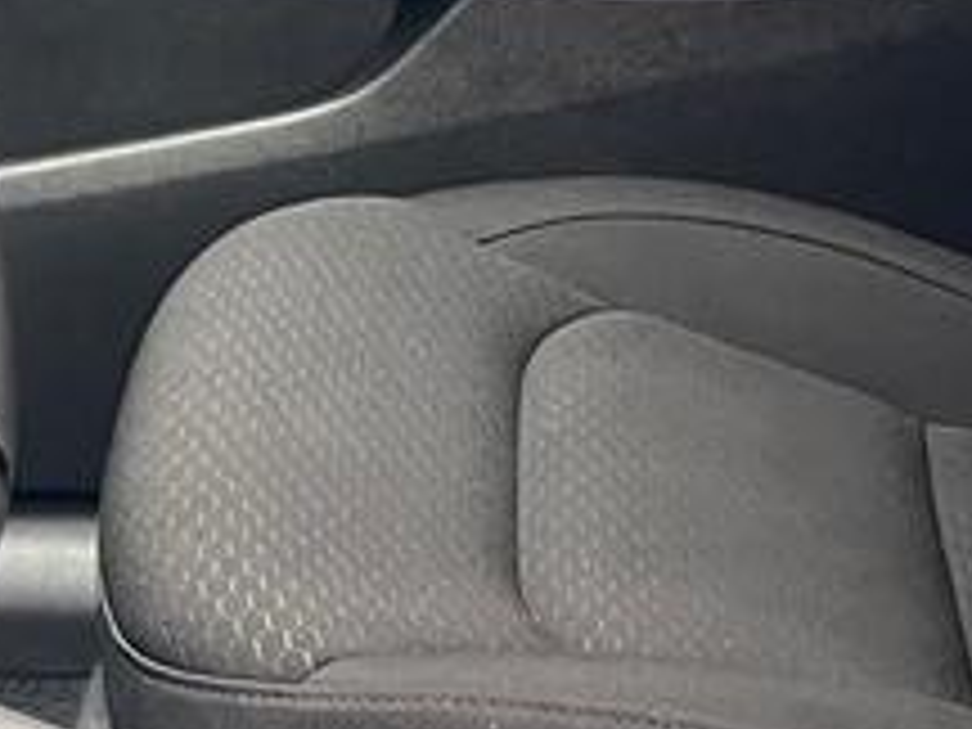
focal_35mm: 154
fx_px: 4324
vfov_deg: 9.5
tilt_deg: -14.0
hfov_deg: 12.7
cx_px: 832
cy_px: -99
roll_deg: -0.8
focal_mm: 5.7
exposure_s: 1/74
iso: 125
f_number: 1.5
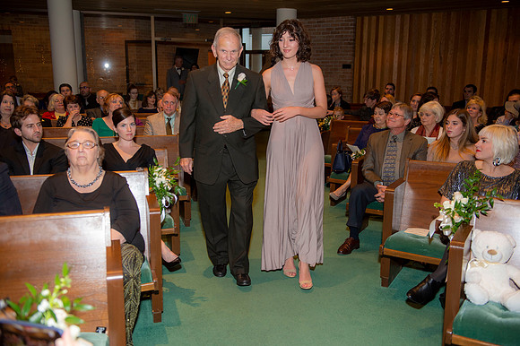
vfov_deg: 36.8
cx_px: 260
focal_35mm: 36
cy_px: 173
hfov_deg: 53.2
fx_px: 520
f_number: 3.5
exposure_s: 1/160
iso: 800
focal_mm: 36
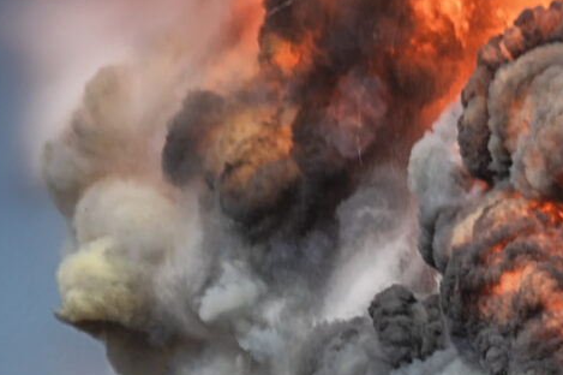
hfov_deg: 2.5
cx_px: 976
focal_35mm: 811
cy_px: 671
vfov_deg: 1.7
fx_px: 12674
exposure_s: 1/2000
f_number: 4
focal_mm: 200
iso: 160
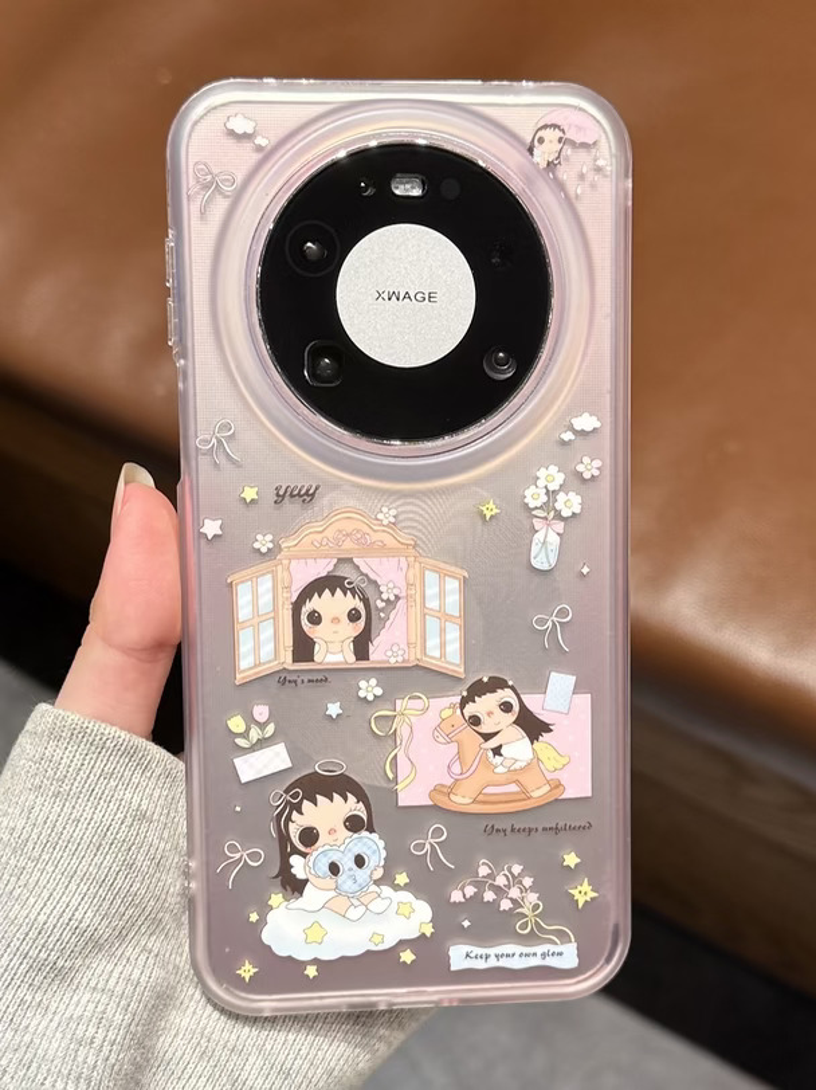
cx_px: 408
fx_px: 755
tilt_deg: -51.8
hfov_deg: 56.8
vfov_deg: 71.6
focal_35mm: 24
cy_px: 545
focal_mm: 6.76
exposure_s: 1/100
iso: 200
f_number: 1.78
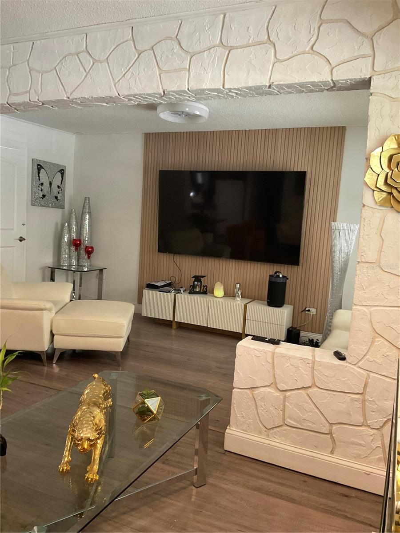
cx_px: 200
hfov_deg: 48.2
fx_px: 447
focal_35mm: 29
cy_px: 266
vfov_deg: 61.7
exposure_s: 1/60
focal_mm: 3
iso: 125
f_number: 1.8
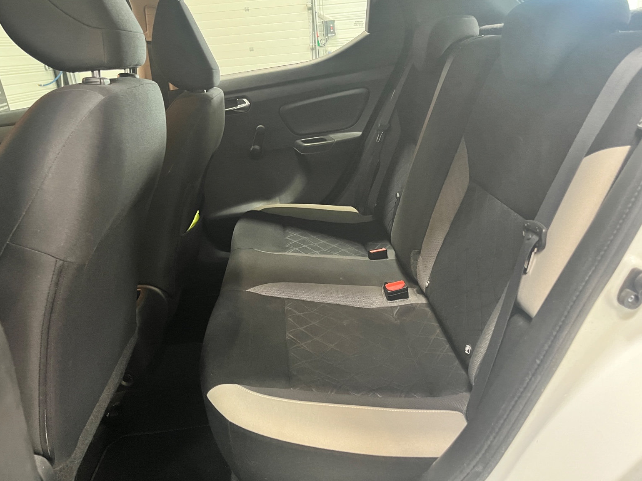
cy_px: 233
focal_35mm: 27
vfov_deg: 51.4
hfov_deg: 65.3
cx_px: 315
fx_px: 501
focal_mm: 5.1
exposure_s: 1/25
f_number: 1.6
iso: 500
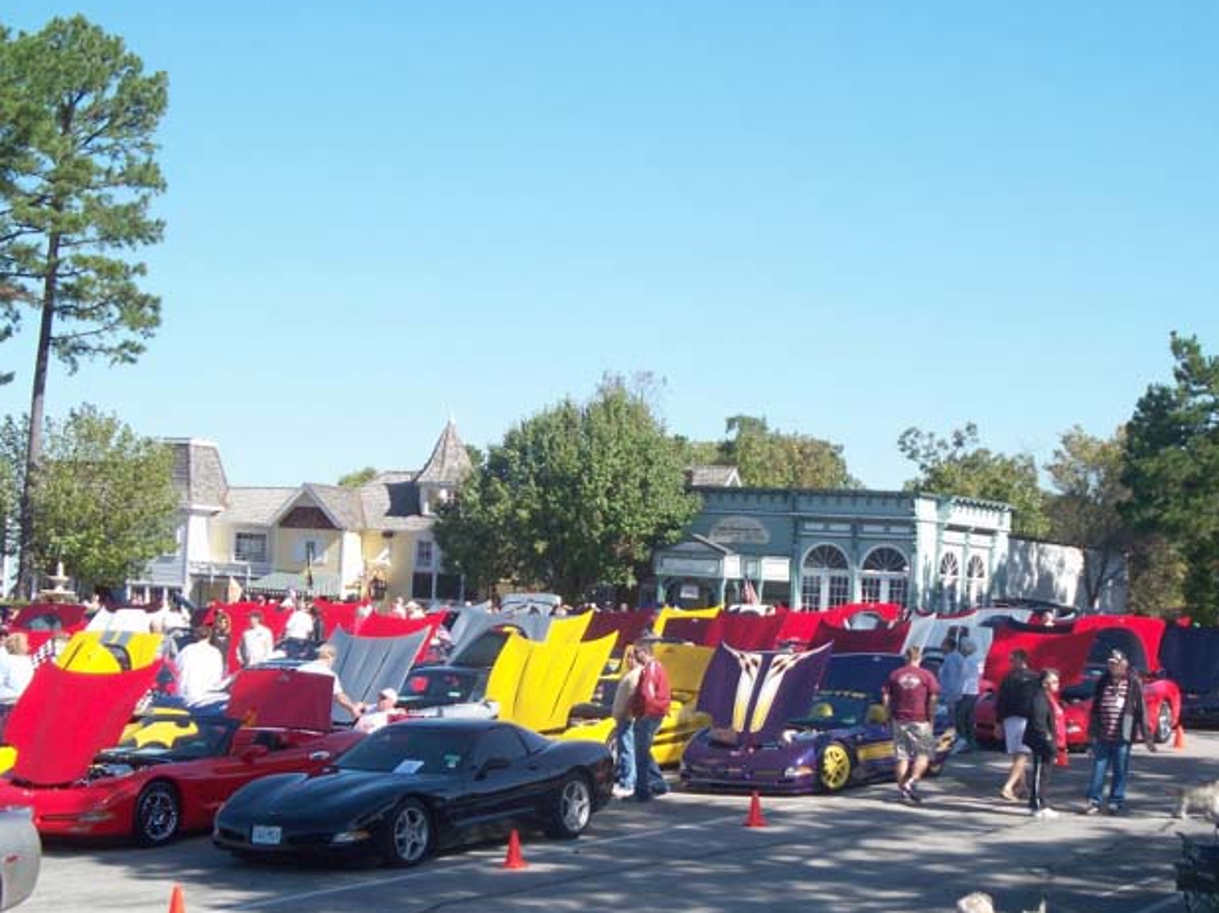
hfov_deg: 24.7
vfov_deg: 18.6
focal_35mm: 79
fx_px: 2781
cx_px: 692
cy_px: 505
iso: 64
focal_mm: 12.89
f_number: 3.1
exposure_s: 1/640
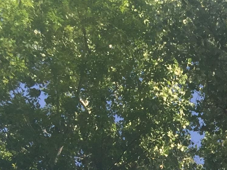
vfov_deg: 11.8
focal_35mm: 117
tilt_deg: +34.7
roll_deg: +0.3
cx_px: 433
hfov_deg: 14.4
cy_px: 296
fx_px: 767
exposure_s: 1/590
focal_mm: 4.15
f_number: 2.2
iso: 32
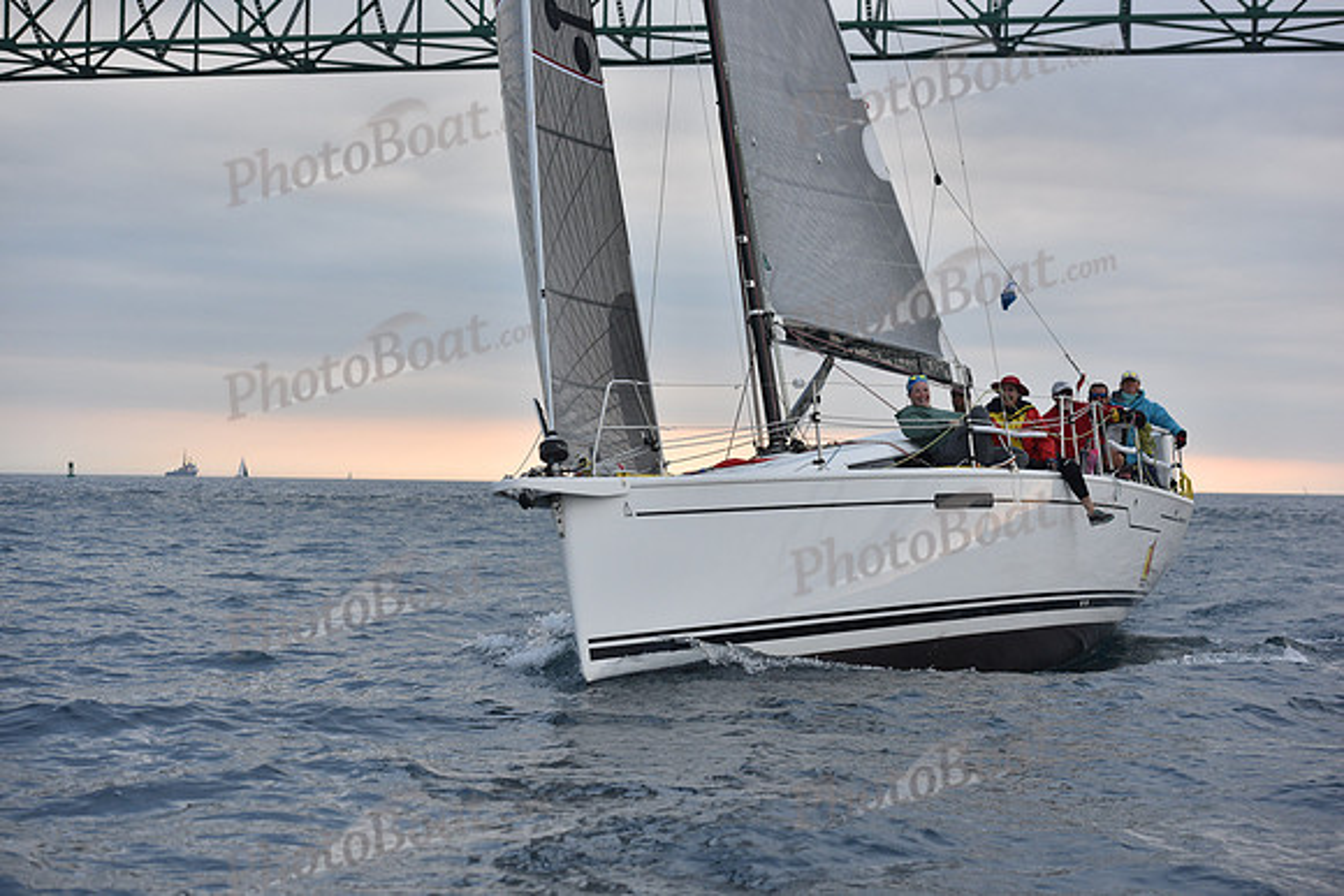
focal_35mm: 78
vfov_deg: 17.5
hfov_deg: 26.0
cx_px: 672
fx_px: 2913
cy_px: 448
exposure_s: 1/640
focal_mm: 78
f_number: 5
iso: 500
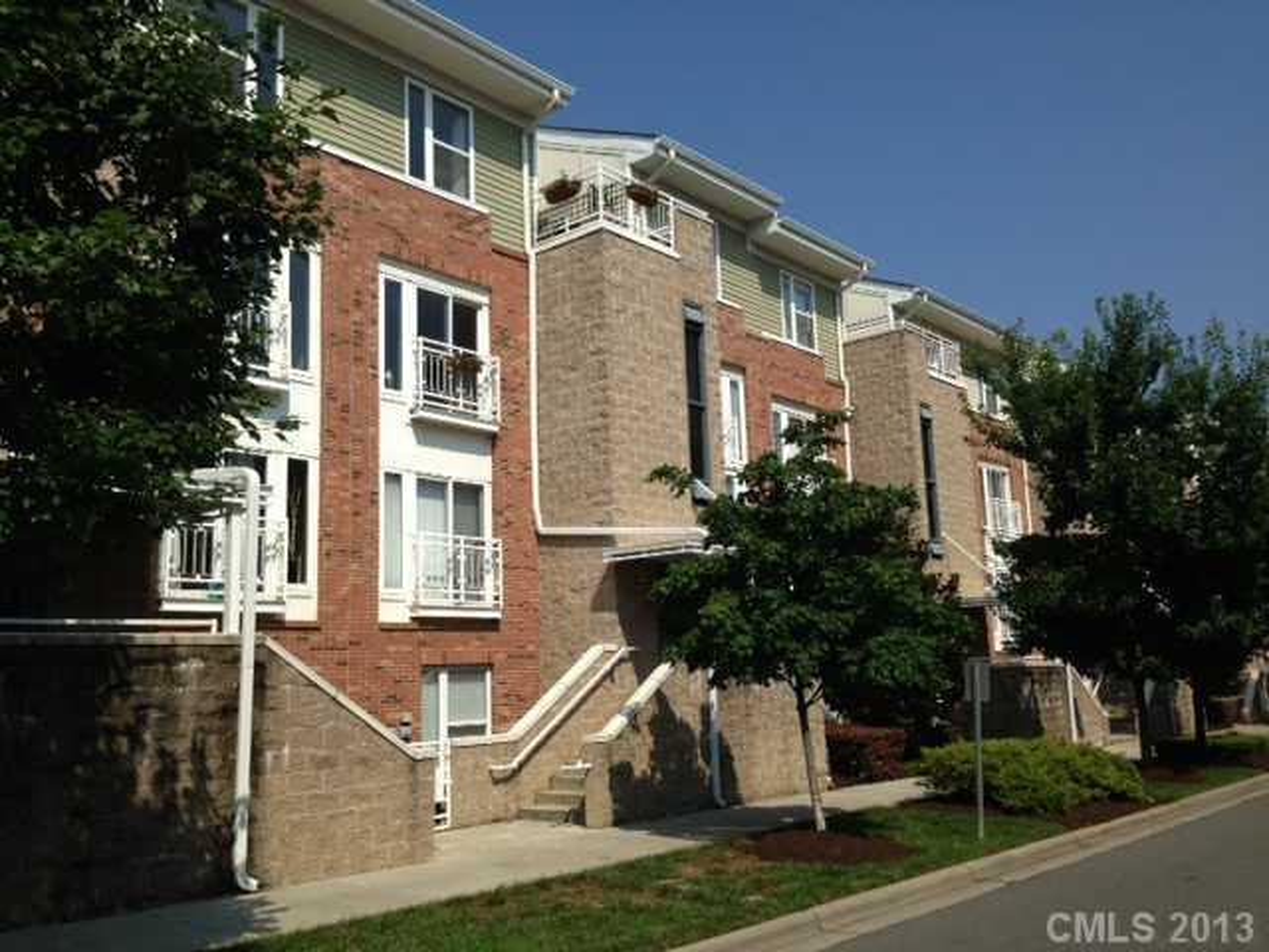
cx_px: 634
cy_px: 476
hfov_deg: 55.4
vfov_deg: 42.9
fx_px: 1210
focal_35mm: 33
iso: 50
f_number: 2.4
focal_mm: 4.13
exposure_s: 1/2169
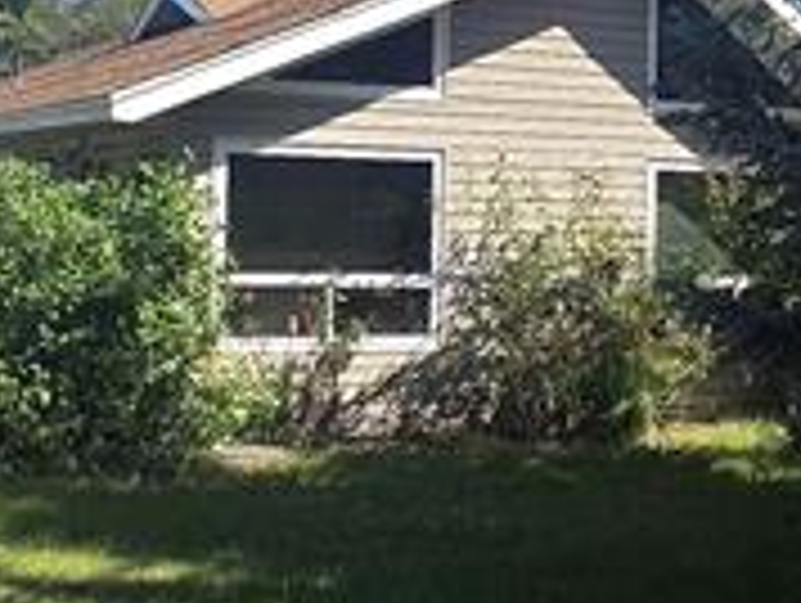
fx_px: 1691
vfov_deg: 20.1
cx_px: 477
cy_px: 166
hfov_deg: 26.6
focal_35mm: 73
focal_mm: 2.2
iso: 40
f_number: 1.9
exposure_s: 1/1245
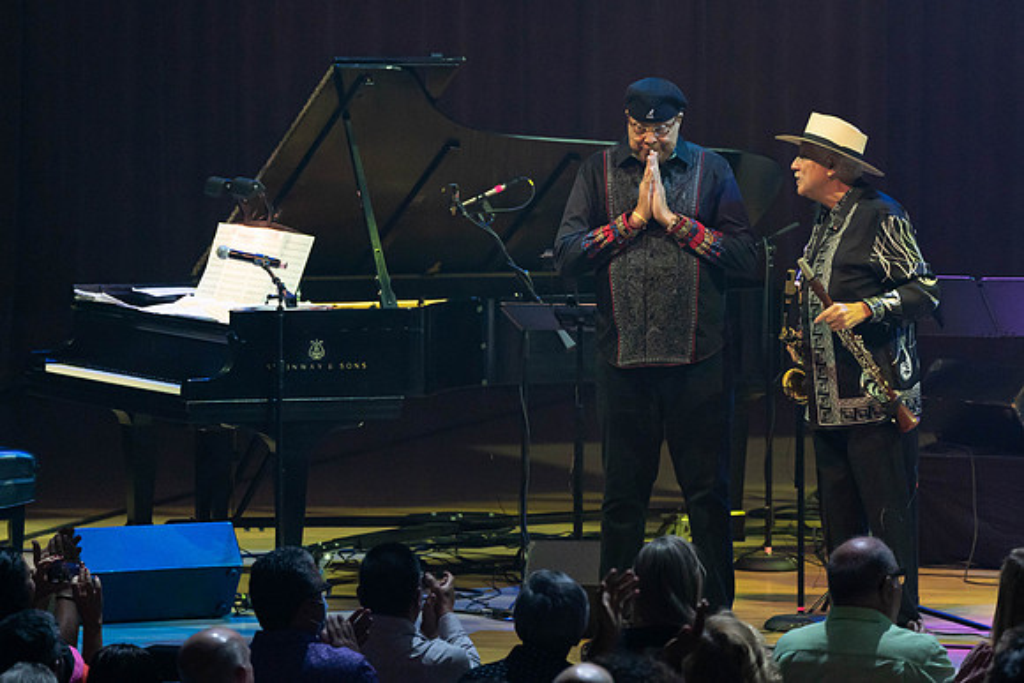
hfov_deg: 6.2
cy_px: 260
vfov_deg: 4.1
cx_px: 634
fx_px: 9435
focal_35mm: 332
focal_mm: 268
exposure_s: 1/250
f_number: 5.6
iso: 2500
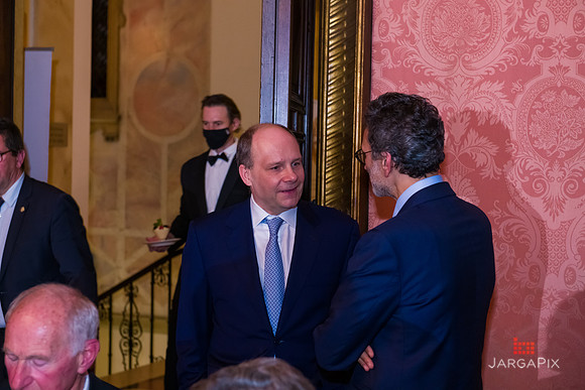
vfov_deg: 19.5
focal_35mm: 70
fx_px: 1138
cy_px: 195
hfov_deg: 28.8
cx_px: 292
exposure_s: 1/80
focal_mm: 70
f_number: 5
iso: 3200
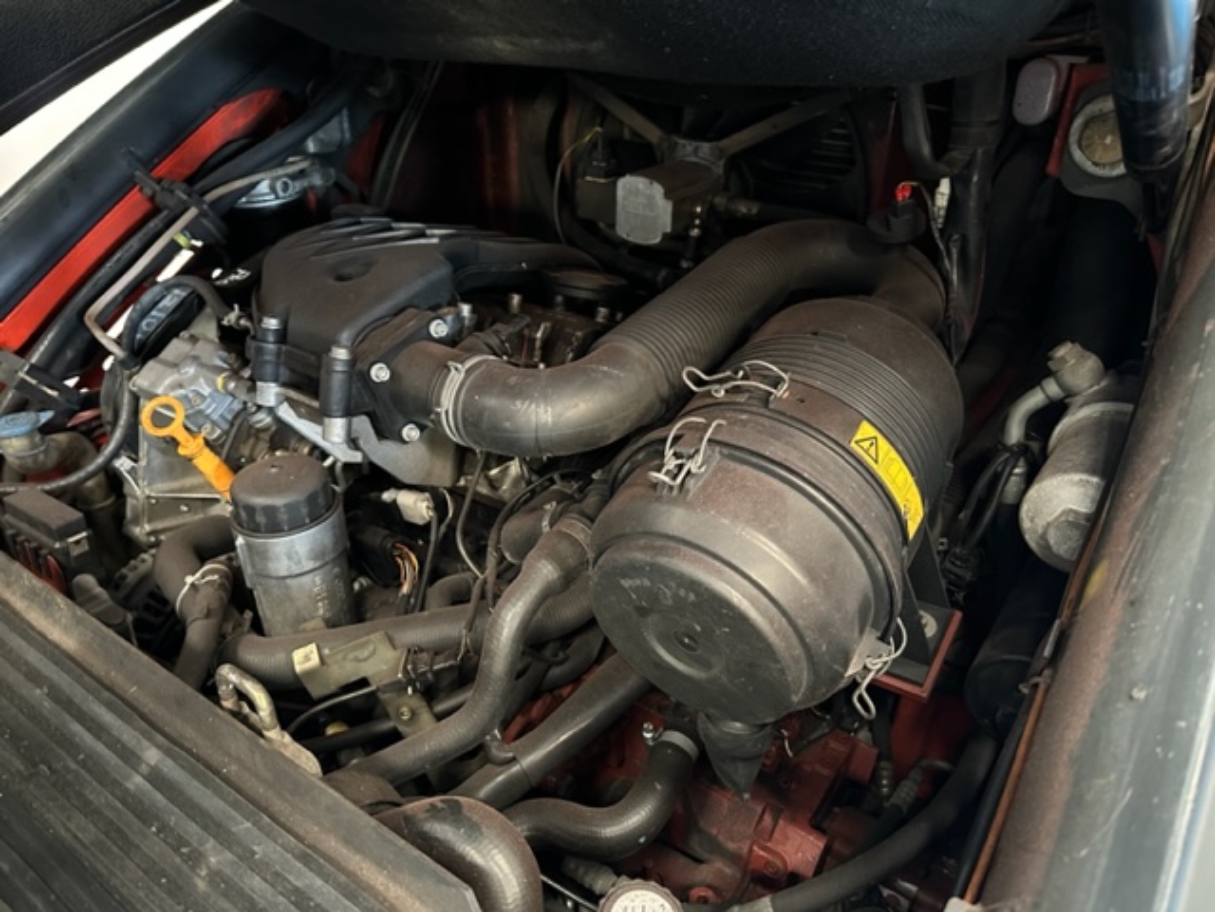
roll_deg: -1.1
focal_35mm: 24
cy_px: 456
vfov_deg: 56.8
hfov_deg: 71.6
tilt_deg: -28.9
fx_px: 842
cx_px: 608
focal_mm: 6.86
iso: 1000
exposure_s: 1/32
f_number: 1.78
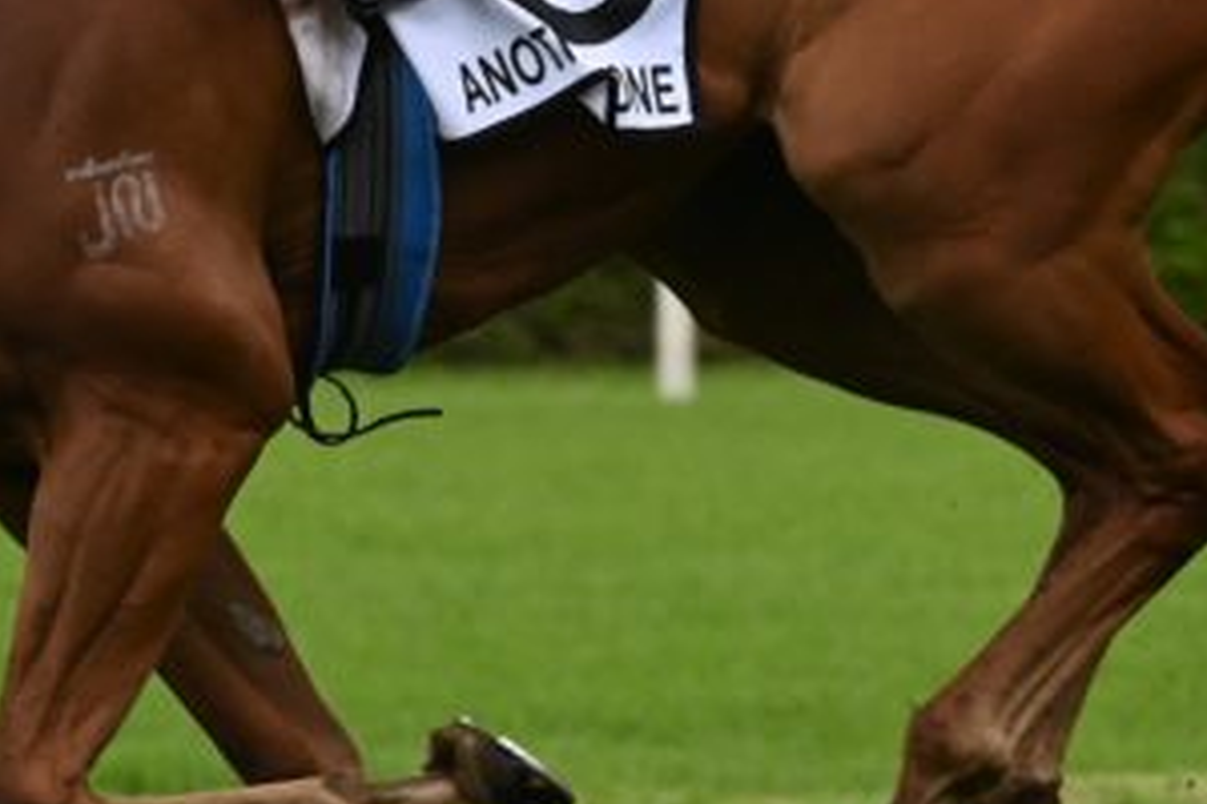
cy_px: 42
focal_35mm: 820
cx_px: 121
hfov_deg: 2.5
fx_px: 27491
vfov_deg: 1.7
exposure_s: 1/1600
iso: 800
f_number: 6.3
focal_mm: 240
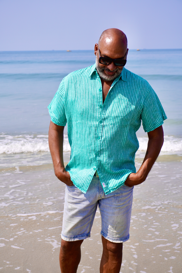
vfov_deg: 27.0
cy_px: 136
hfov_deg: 18.2
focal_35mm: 75
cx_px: 91
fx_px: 569
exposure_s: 1/640
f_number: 5.6
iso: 100
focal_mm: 50
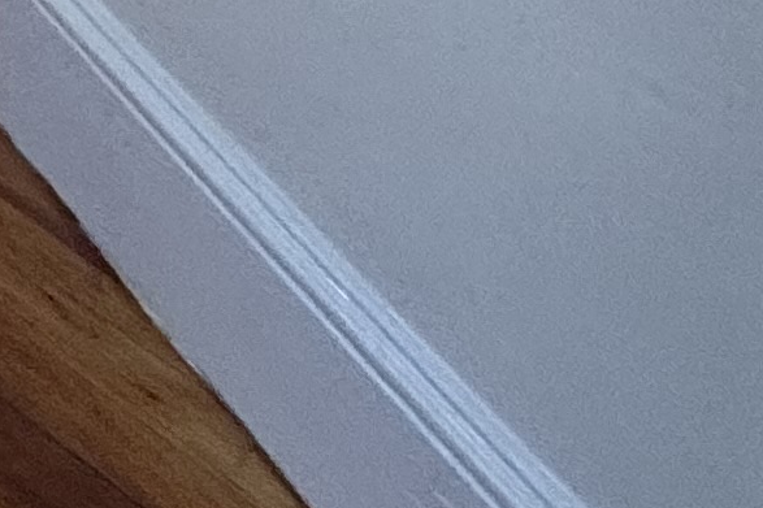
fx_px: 2119
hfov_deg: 12.9
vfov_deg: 9.9
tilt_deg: -5.0
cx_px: -1274
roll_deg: -1.8
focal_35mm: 100
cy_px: -1073
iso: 160
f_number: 2.2
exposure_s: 1/120
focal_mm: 2.22
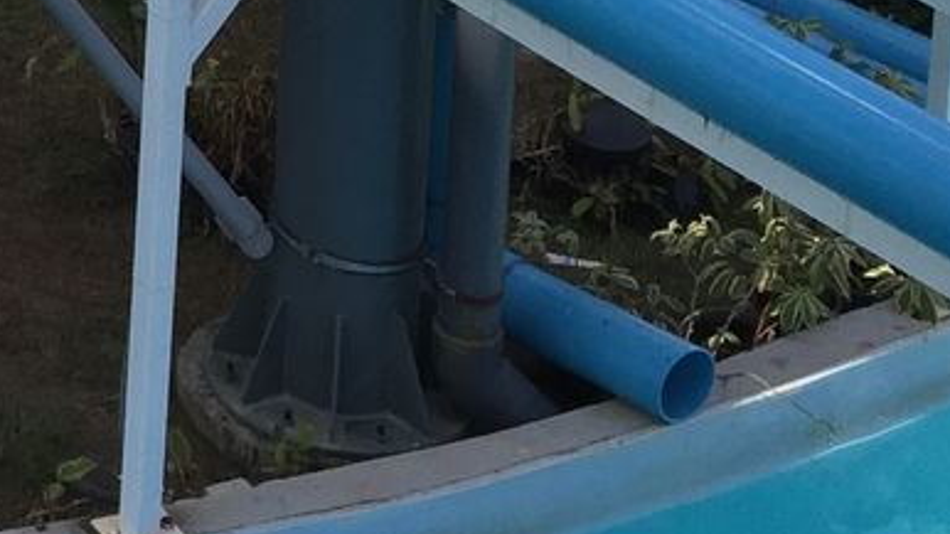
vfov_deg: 8.3
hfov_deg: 15.0
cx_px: -529
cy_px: -847
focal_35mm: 131
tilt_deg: -11.9
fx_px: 3299
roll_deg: -0.5
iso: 32
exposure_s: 1/746
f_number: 2.2
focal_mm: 4.15
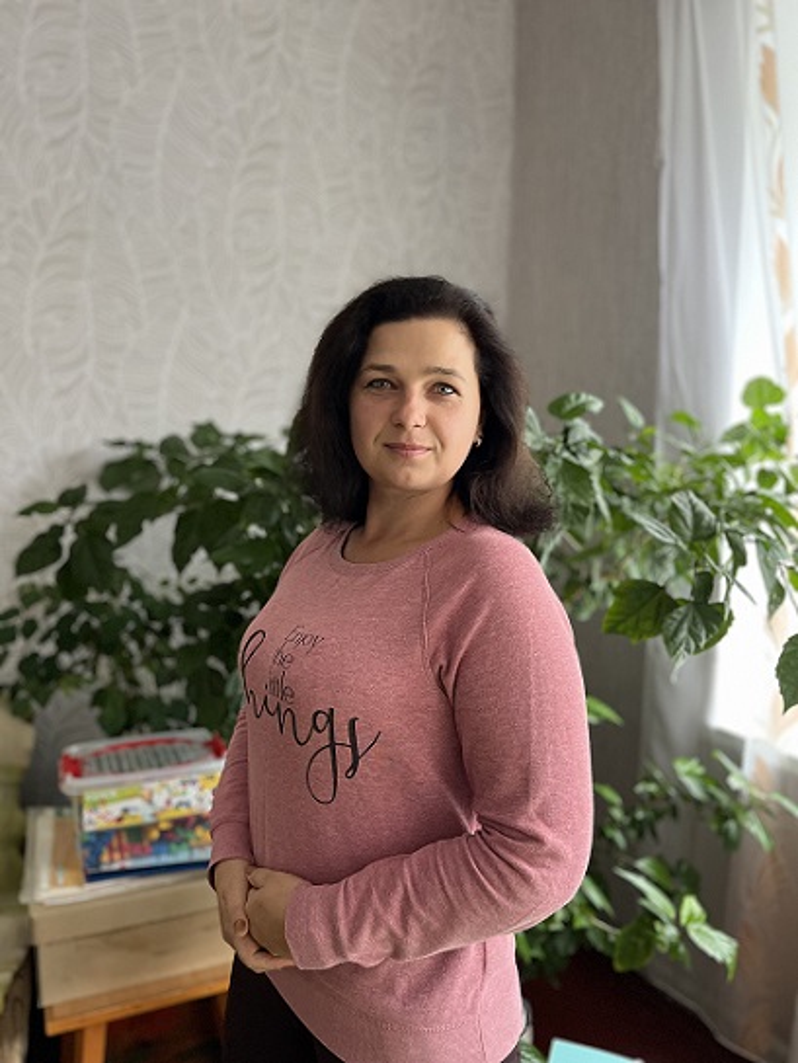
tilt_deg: -5.7
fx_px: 799
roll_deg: -1.0
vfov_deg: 67.3
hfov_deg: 53.1
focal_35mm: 26
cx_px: 399
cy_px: 532
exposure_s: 1/60
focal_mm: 5.1
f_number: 1.6
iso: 400
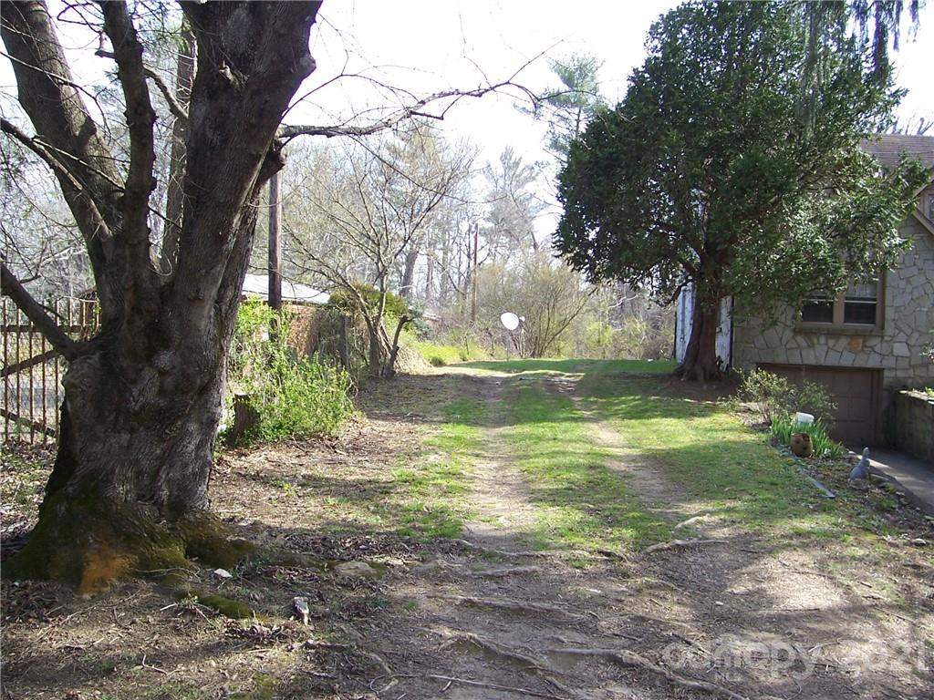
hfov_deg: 54.0
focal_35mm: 34
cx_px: 467
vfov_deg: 41.8
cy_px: 350
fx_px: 917
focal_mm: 5.6
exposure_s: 1/250
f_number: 2.7
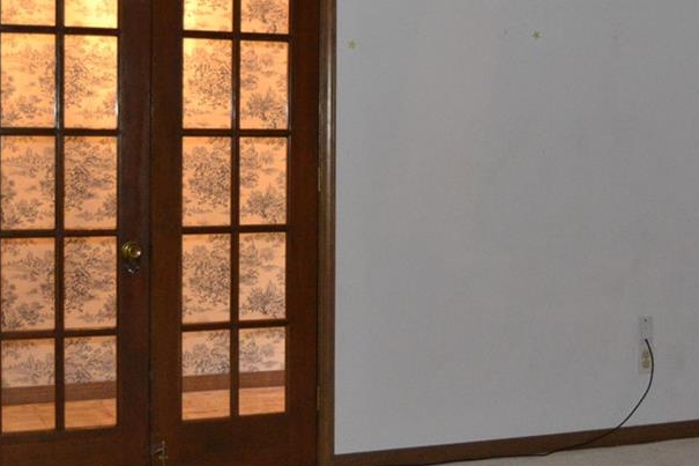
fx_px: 1281
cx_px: 473
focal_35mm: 66
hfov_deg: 30.3
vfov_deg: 20.6
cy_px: 172
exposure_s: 1/60
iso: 3200
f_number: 4
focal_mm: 26
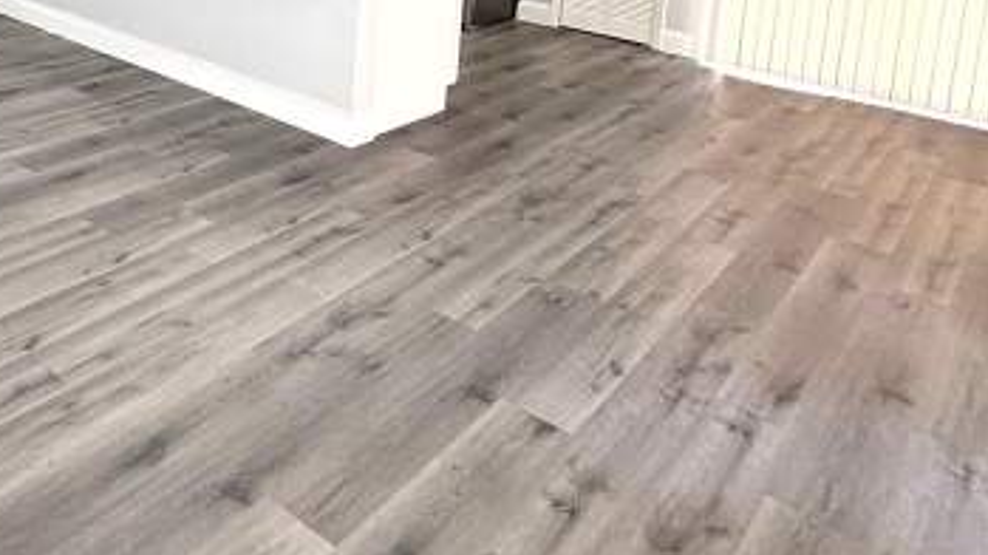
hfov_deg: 54.6
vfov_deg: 30.1
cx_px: 275
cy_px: -62
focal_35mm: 35
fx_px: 917
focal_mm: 2.22
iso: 250
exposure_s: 1/120
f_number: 2.2
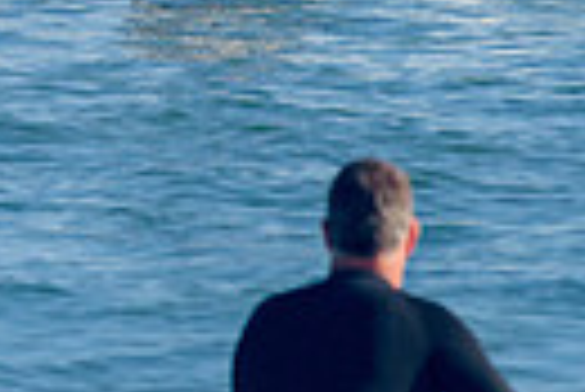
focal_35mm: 2727
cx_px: -273
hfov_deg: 0.8
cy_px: -289
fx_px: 44363
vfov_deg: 0.5
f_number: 5.6
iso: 400
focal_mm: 500
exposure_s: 1/2000
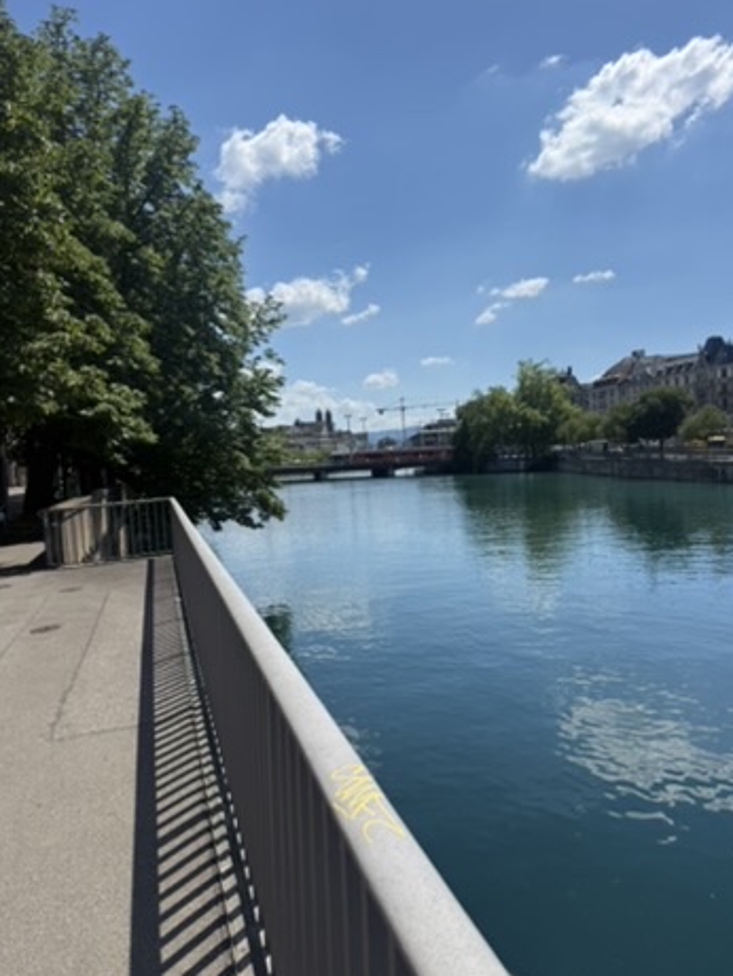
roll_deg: +3.9
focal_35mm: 25
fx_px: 706
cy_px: 493
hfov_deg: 54.9
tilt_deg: -3.8
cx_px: 377
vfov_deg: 69.4
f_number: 1.78
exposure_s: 1/8130
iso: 80
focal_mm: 6.76
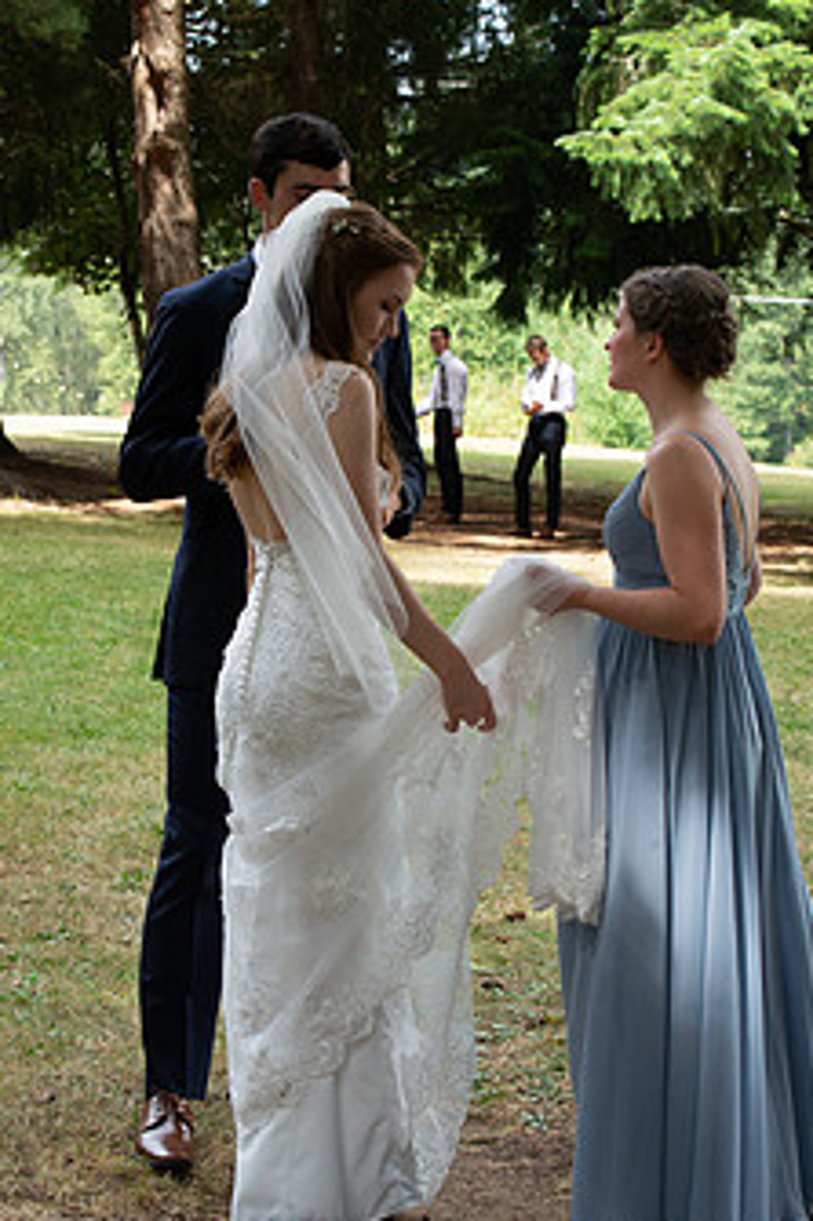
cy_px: 547
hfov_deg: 14.5
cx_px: 379
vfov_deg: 21.7
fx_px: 3187
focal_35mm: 94
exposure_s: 1/200
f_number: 13
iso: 800
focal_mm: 70
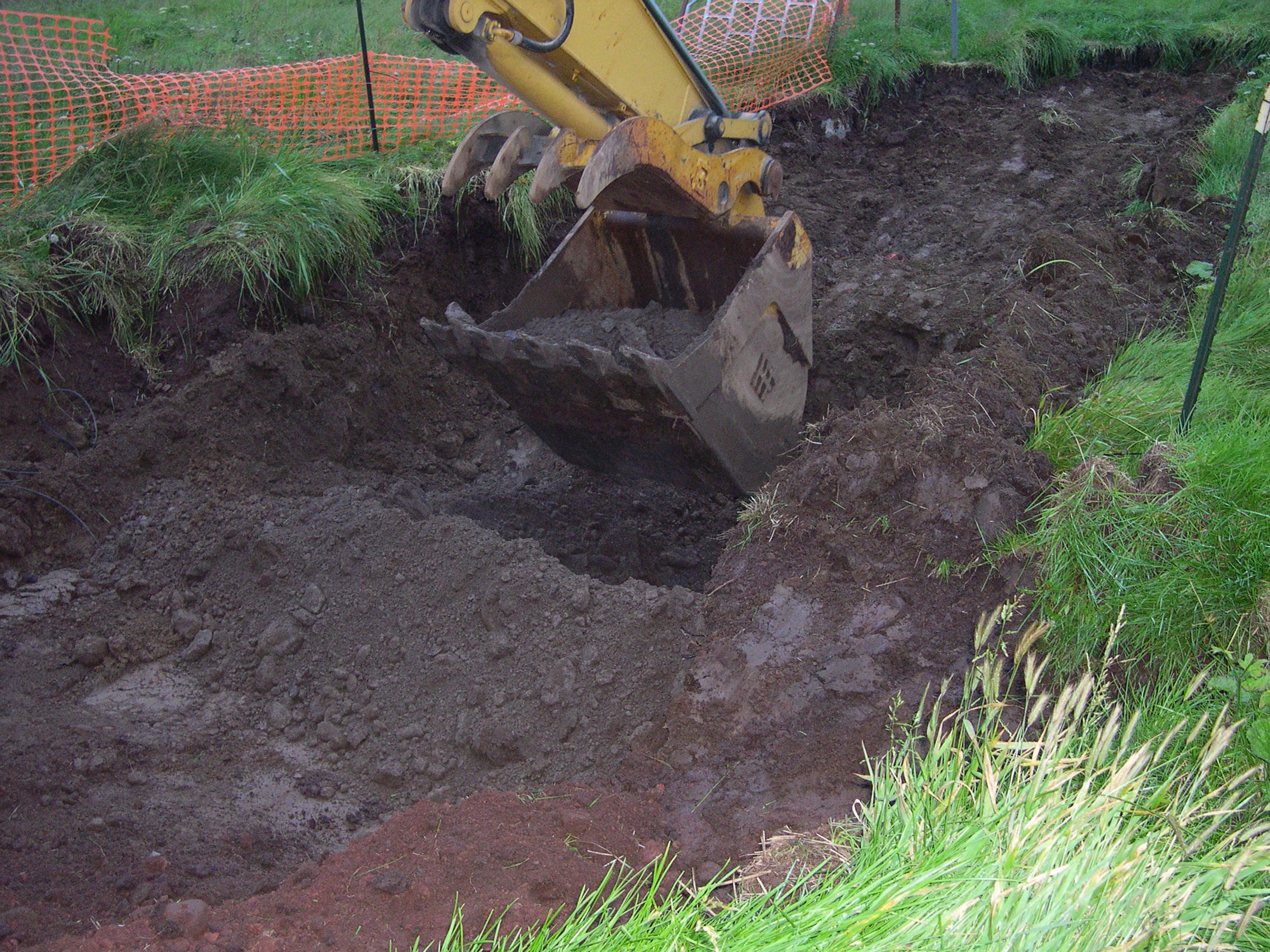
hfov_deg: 49.0
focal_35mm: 38
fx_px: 1394
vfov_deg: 37.7
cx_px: 635
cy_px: 476
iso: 400
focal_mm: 8
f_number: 2.8
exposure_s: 1/60
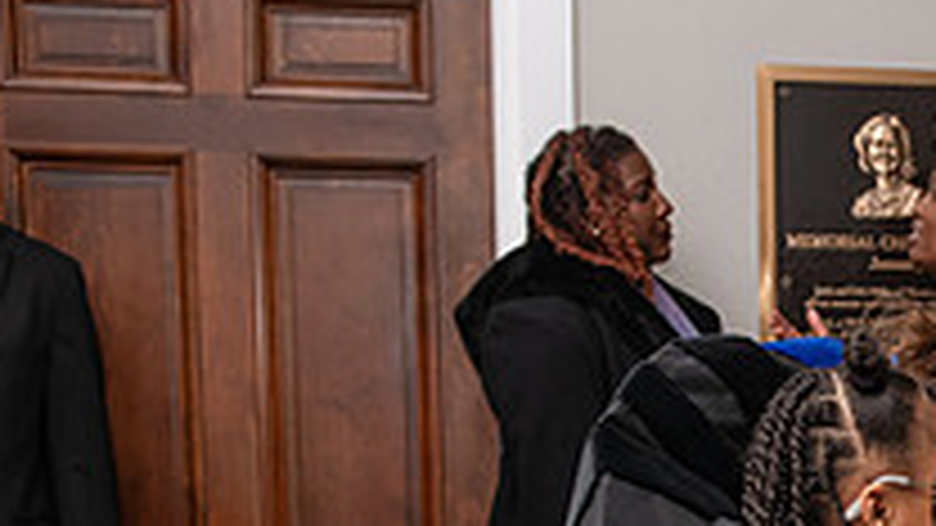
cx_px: 1062
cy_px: 627
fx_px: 2035
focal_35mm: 82
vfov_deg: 14.3
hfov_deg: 24.0
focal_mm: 28
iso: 640
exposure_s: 1/160
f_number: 3.5
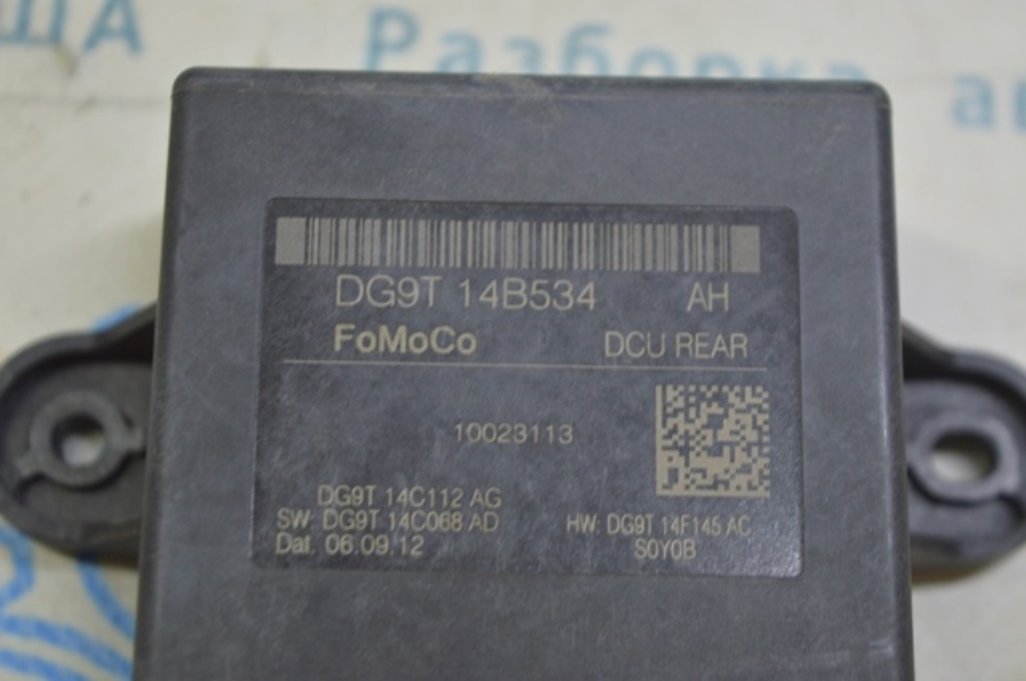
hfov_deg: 24.6
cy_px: 340
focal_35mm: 82
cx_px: 513
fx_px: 2348
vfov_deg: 16.5
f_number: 5.6
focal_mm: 55
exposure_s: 1/20
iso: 400
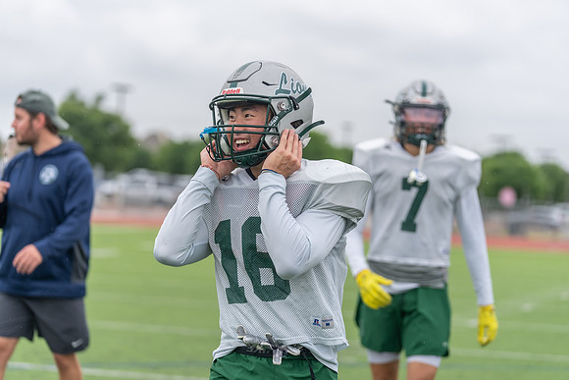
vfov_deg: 11.7
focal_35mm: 117
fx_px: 1850
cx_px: 284
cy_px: 190
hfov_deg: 17.5
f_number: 3.5
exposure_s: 1/1250
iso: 200
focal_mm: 117
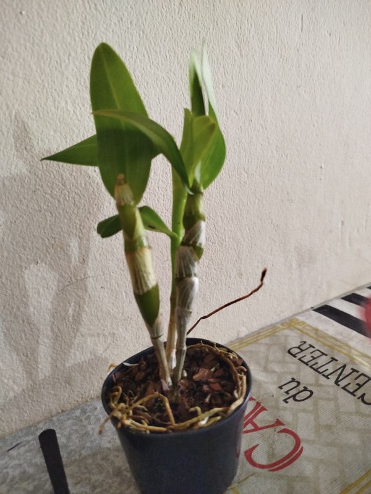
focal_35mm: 24
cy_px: 247
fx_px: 343
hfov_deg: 56.8
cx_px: 186
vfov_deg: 71.6
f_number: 1.7
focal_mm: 5.31
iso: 640
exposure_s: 1/30
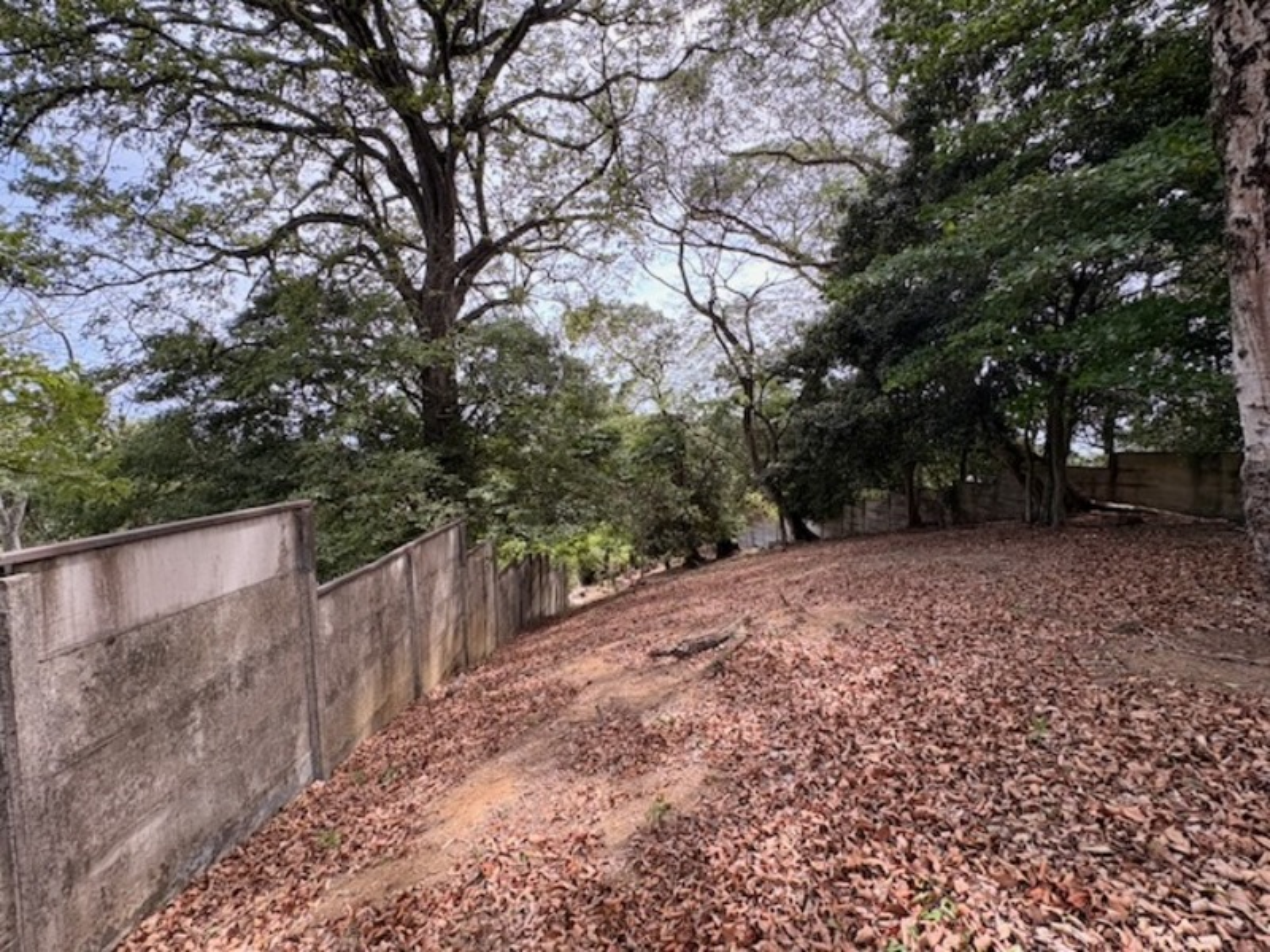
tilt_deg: -3.1
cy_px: 476
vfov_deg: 85.7
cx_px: 635
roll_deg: +0.1
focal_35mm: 14
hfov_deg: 102.1
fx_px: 514
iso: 64
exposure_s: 1/262
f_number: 2.2
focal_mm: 2.22
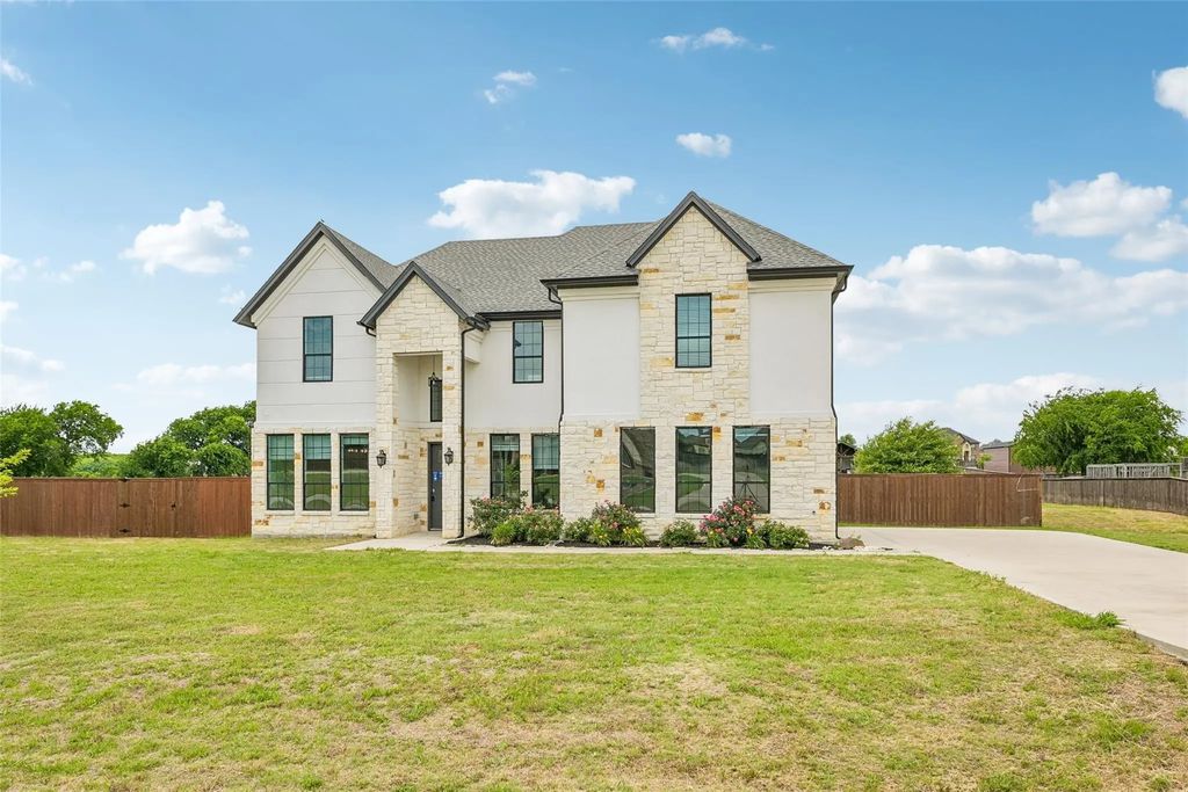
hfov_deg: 73.7
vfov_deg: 53.1
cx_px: 594
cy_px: 396
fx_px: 792
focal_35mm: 24
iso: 400
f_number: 8
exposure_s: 1/1600
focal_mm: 24
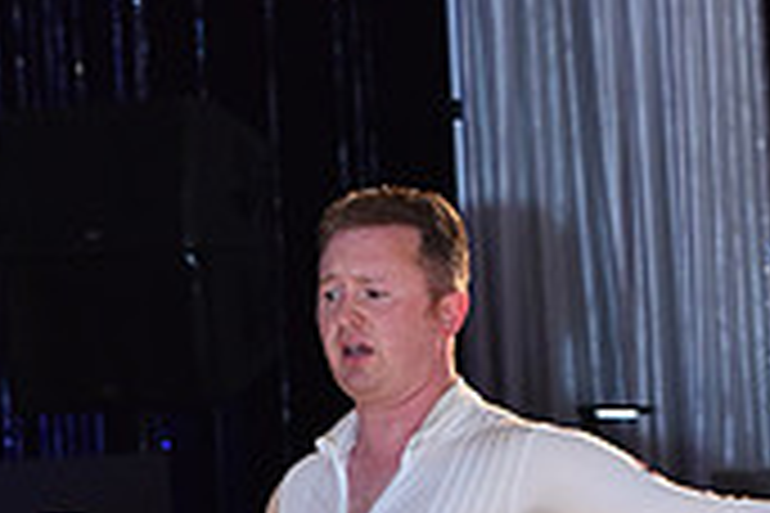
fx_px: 7272
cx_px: -34
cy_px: 819
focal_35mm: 340
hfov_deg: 6.0
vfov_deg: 4.0
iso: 2000
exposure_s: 1/250
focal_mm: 100
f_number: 5
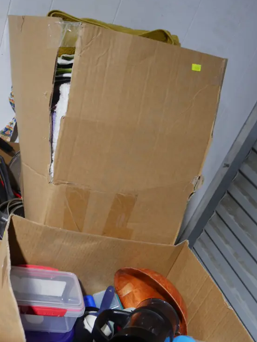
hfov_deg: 36.6
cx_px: 100
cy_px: 195
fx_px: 386
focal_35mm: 39
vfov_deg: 47.7
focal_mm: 14
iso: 500
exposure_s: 1/60
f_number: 3.5
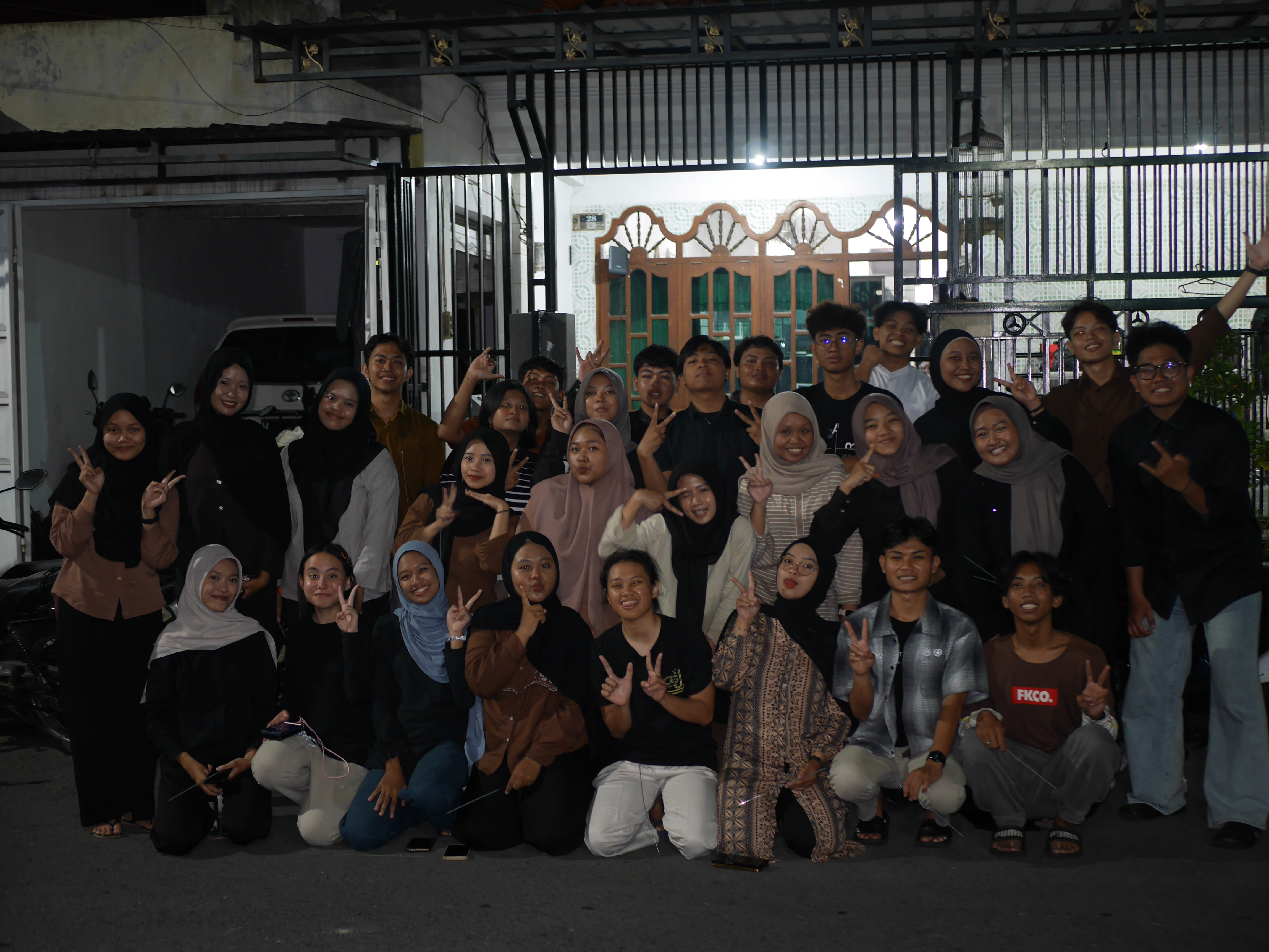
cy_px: 476
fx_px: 1834
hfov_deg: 38.2
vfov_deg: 29.1
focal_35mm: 50
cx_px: 634
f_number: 1.7
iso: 200
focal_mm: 25
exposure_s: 1/5
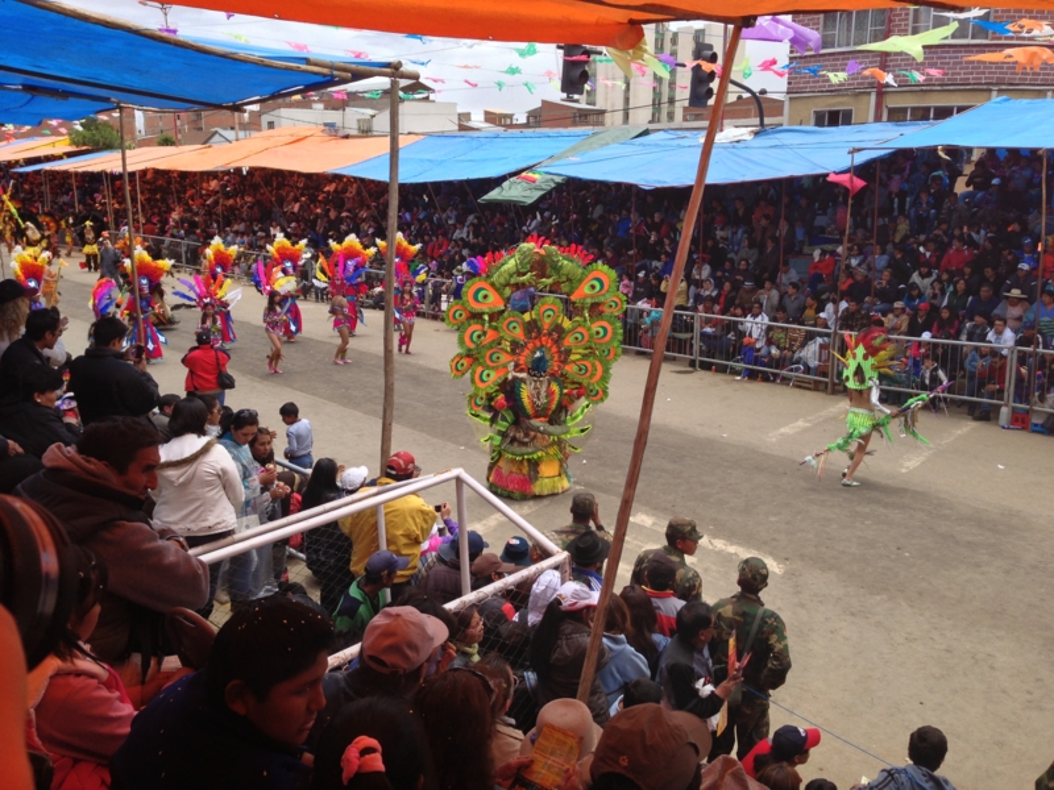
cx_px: 527
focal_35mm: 33
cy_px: 395
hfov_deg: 55.4
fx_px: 1005
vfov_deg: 42.9
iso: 50
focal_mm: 4.13
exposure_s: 1/1205
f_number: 2.4
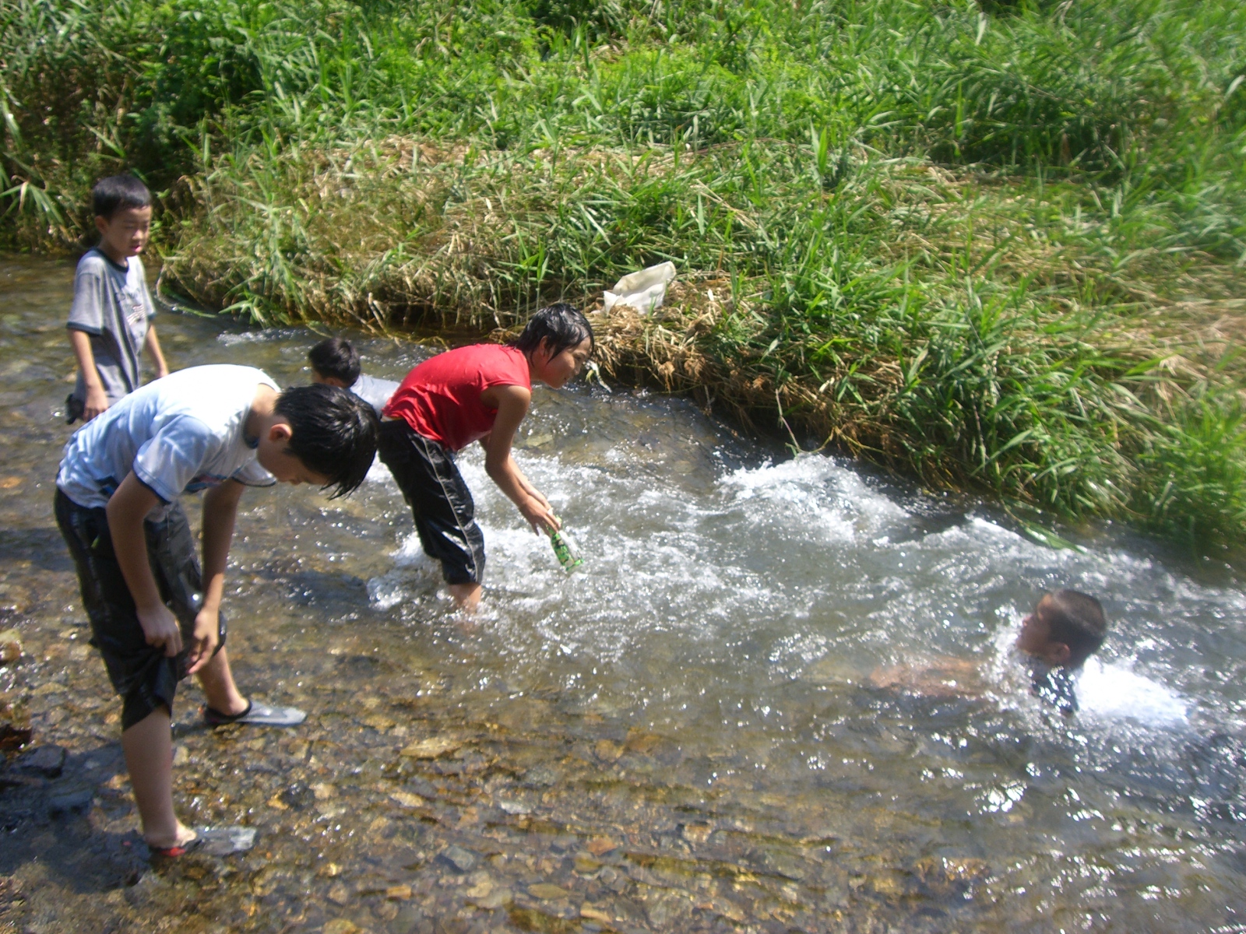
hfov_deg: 49.0
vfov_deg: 37.7
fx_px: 1368
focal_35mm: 38
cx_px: 623
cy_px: 467
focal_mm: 6.2
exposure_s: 1/250
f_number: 4.3
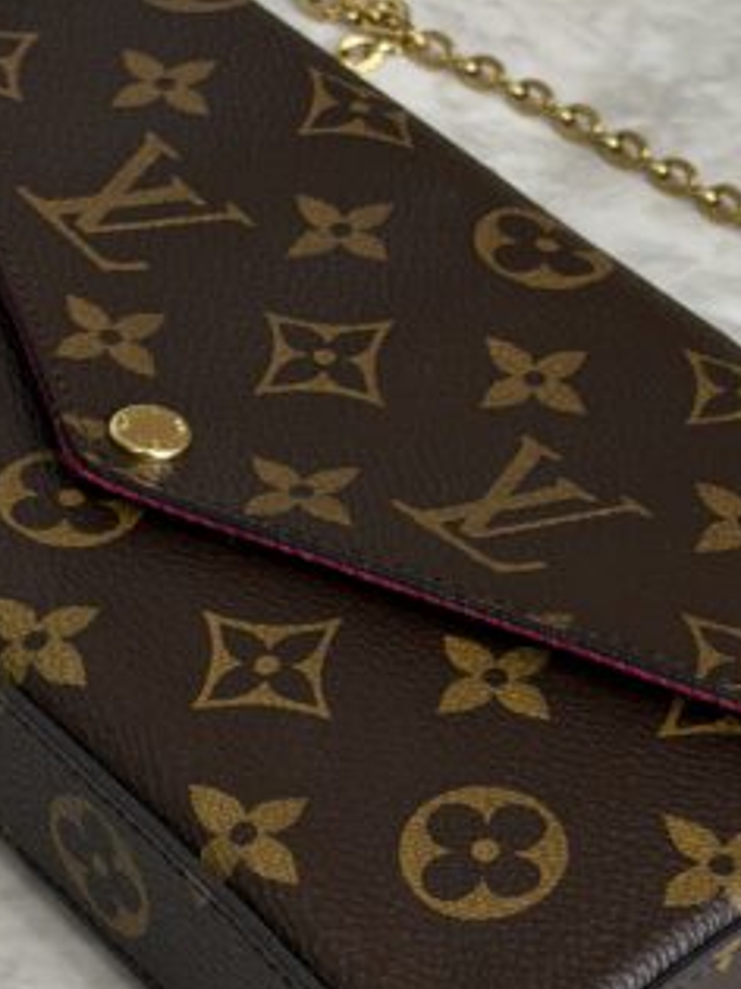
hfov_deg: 12.1
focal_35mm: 122
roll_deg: +1.9
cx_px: 377
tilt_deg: -44.2
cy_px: 600
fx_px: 3484
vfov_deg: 16.1
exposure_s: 1/60
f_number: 1.78
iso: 50
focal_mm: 6.76
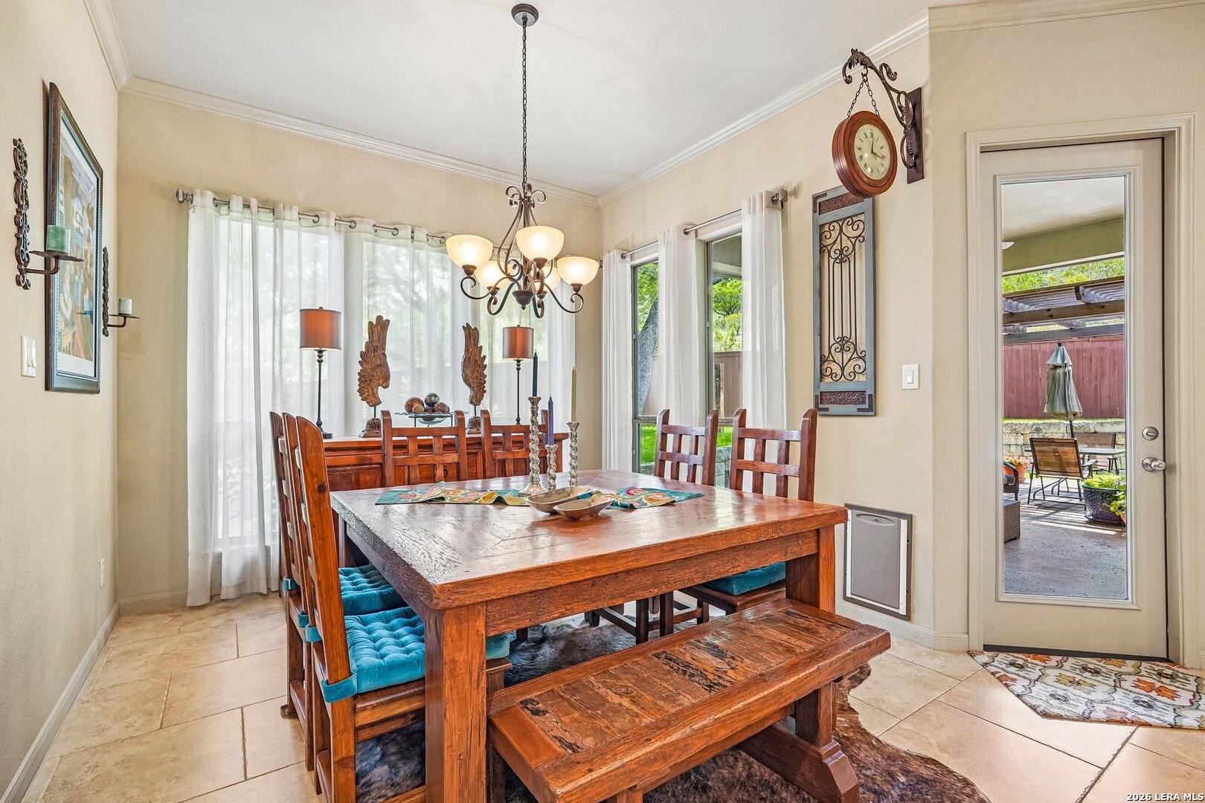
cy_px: 402
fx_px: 552
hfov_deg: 95.0
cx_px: 602
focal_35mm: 16
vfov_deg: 72.1
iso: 400
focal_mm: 16.5
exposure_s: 1/13
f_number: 8
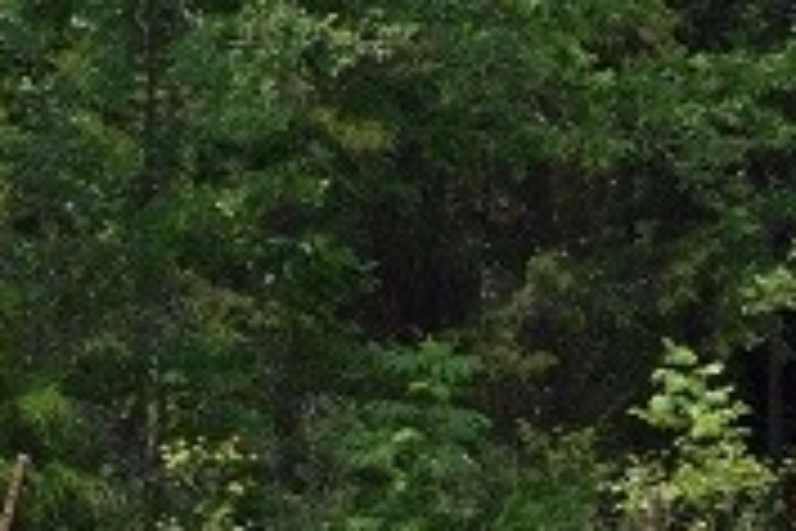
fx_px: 6080
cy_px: 162
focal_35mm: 275
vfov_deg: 5.0
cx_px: 1313
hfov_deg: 7.3
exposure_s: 1/200
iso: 100
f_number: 8
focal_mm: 36
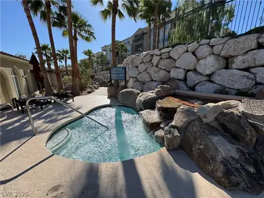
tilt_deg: -13.3
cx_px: 132
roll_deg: +0.0
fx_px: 107
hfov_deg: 102.1
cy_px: 99
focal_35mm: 14
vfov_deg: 85.7
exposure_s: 1/2415
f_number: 2.2
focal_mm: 2.22
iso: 50
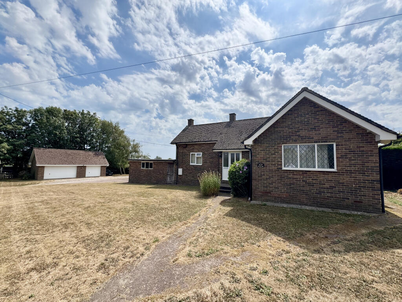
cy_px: 151
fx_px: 163
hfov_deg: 102.1
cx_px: 201
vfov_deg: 85.7
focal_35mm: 14
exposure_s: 1/3906
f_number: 2.2
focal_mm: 2.22
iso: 40
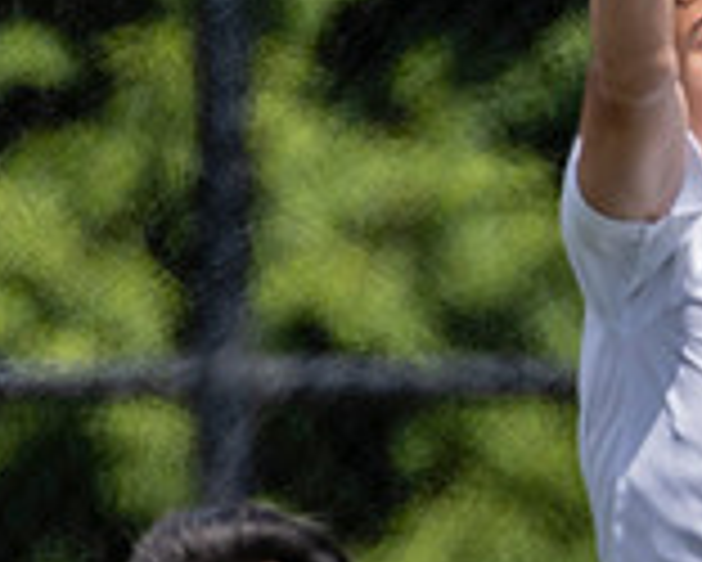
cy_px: 918
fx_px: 76360
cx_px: 1227
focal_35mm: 3673
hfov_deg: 0.5
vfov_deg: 0.4
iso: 320
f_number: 4
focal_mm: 400
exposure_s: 1/2000
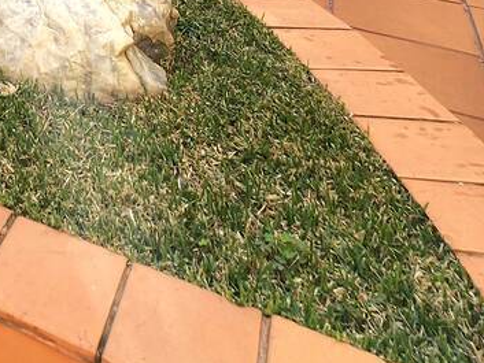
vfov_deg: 18.1
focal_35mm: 53
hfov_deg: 29.7
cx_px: -129
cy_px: -373
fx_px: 741
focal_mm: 2.2
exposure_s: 1/323
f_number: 2.2
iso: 50
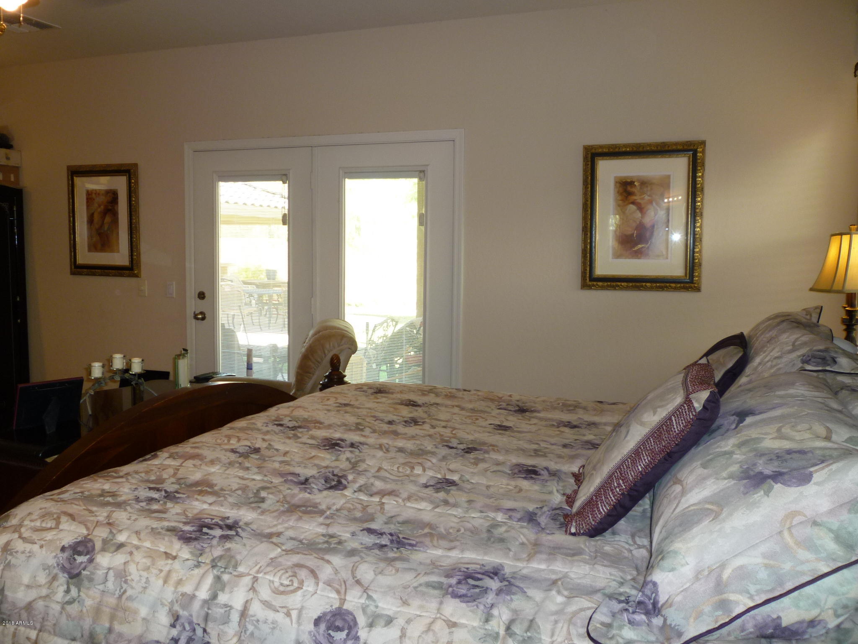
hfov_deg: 61.7
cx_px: 429
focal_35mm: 29
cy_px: 322
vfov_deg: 48.2
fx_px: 719
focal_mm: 5.2
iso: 125
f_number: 3.3
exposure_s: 1/30
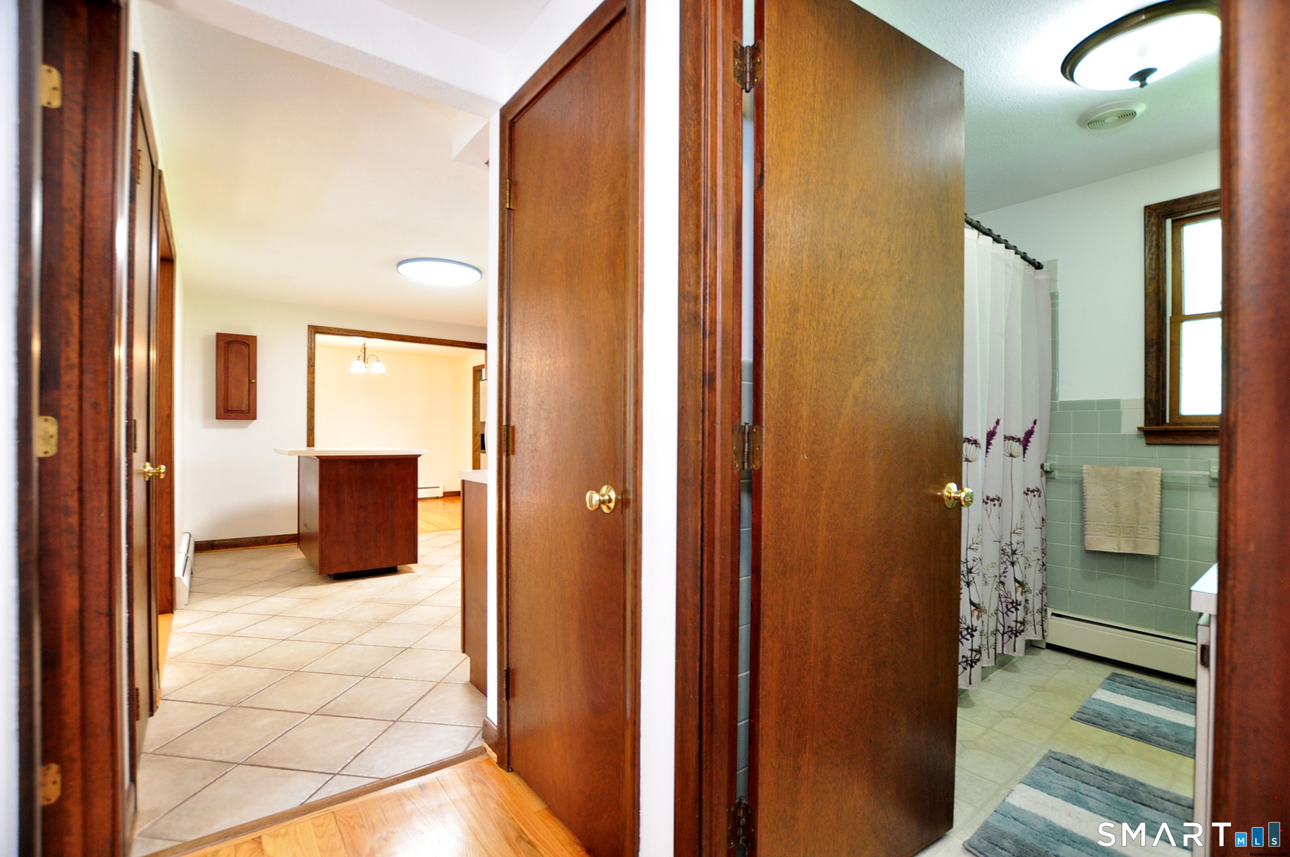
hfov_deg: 100.5
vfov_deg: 77.2
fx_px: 537
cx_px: 645
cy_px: 428
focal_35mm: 15
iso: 500
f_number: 4
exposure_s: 1/20
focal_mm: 10
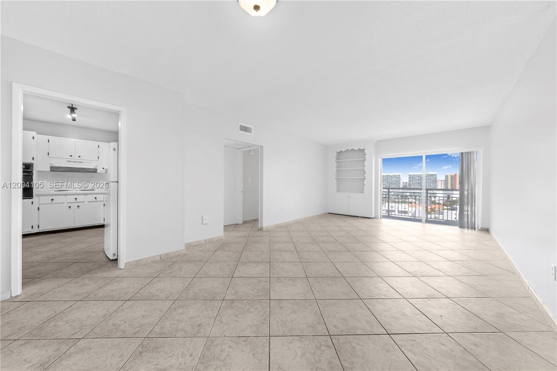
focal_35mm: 12
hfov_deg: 112.6
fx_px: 186
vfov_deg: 90.0
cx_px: 278
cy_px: 186
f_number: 8
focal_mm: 12
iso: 100
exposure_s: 1/2.5
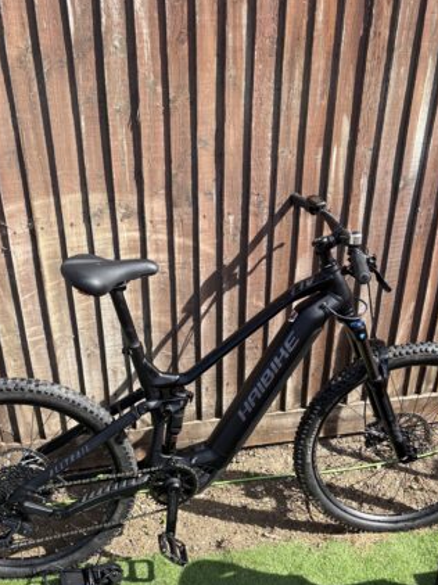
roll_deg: +0.5
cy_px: 385
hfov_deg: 38.6
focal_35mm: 37
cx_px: 212
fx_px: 625
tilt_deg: -31.6
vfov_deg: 49.4
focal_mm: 5.96
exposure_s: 1/1484
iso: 50
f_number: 1.6
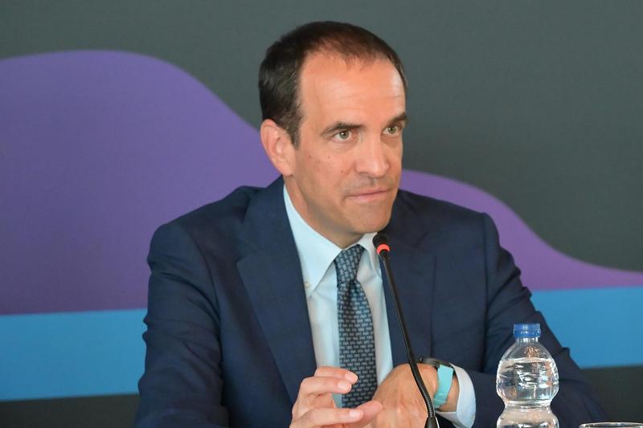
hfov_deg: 18.6
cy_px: 214
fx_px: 1964
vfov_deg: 12.4
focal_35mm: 110
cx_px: 322
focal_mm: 110
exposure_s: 1/320
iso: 6400
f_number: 4.5
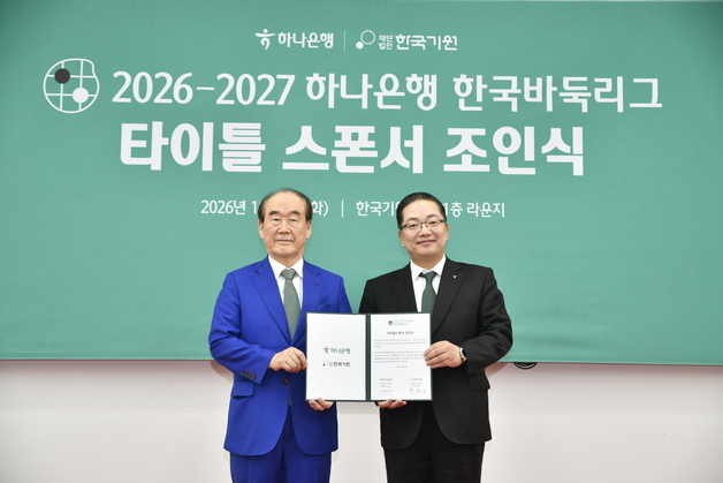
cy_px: 242
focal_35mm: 58
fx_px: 1165
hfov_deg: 34.5
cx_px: 362
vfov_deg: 23.4
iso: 640
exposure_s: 1/100
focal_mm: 58
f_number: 4
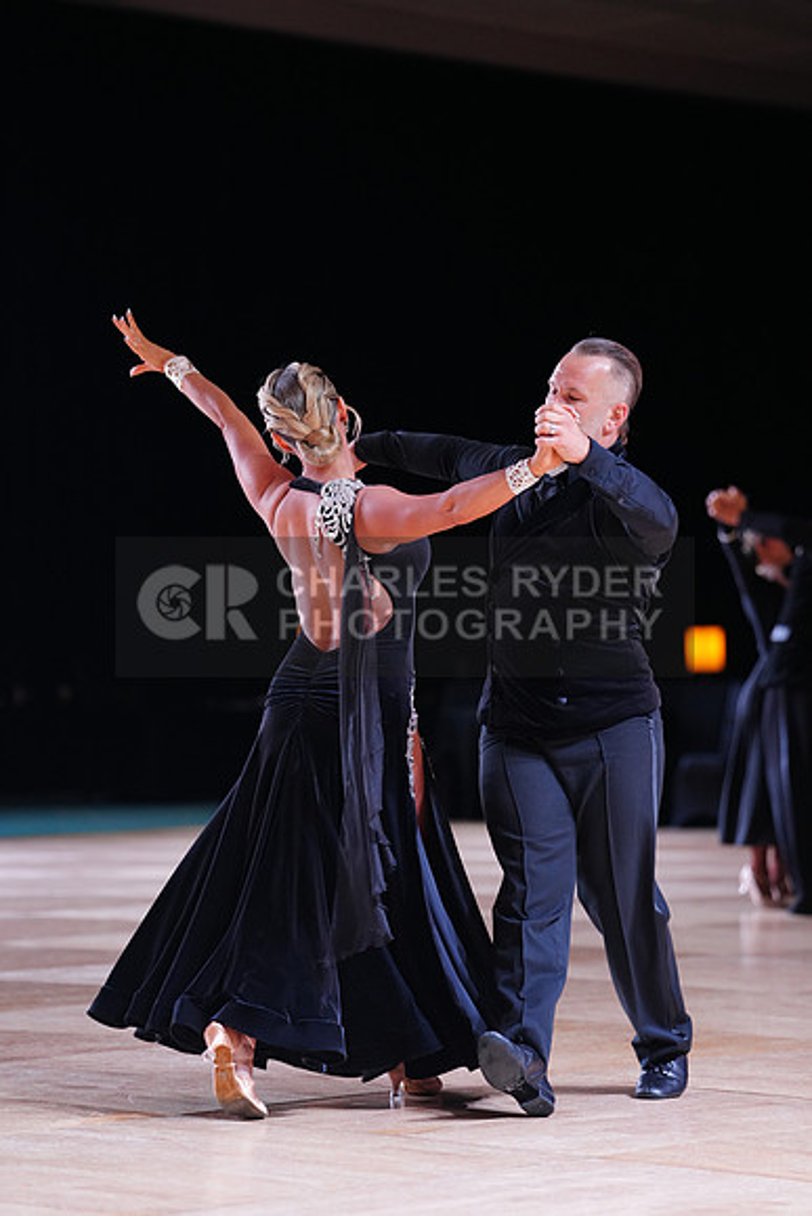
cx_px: 406
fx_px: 4023
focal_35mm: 119
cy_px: 608
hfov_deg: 11.5
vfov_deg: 17.2
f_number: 2.8
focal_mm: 119
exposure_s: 1/500
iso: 1600
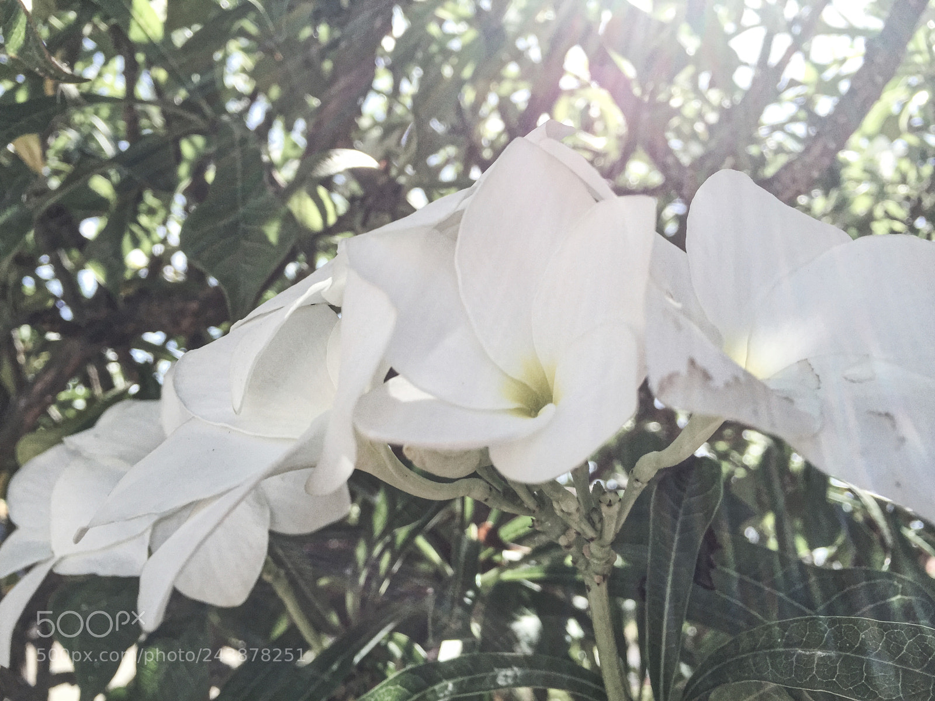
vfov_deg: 48.2
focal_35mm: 29
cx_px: 468
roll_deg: -7.6
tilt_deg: +14.4
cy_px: 350
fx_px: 783
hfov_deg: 61.7
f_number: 2.2
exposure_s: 1/638
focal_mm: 4.15
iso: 32
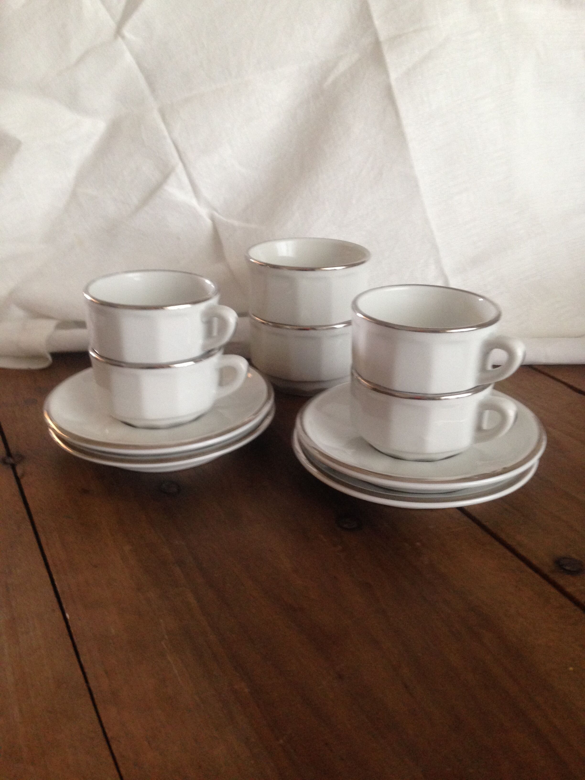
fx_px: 744
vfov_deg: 55.4
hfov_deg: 42.9
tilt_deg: -24.0
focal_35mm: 33
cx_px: 292
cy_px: 390
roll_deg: +0.5
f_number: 2.4
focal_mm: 4.12
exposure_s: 1/20
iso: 200
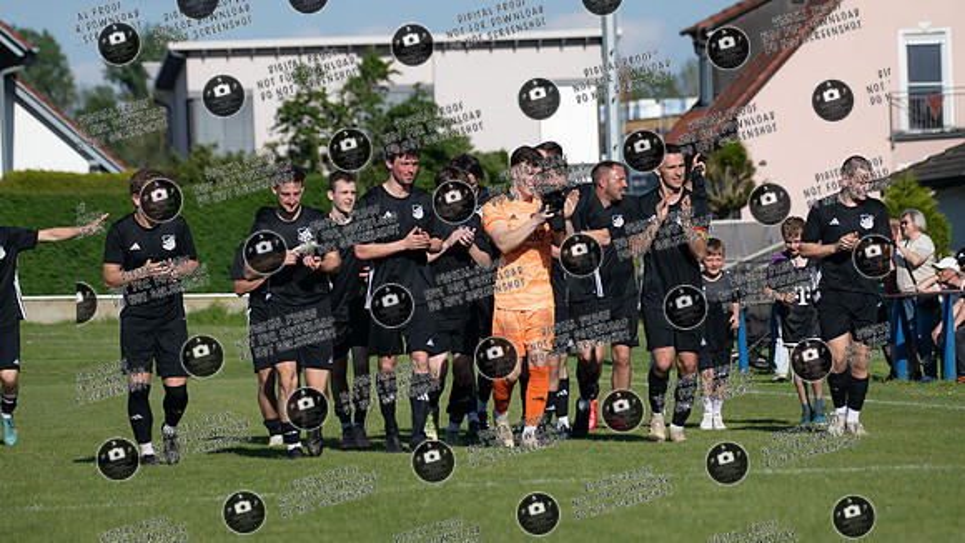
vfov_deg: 5.8
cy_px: 221
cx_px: 482
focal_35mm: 210
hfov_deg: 10.3
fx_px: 5360
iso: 100
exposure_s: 1/800
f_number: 5.6
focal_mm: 200
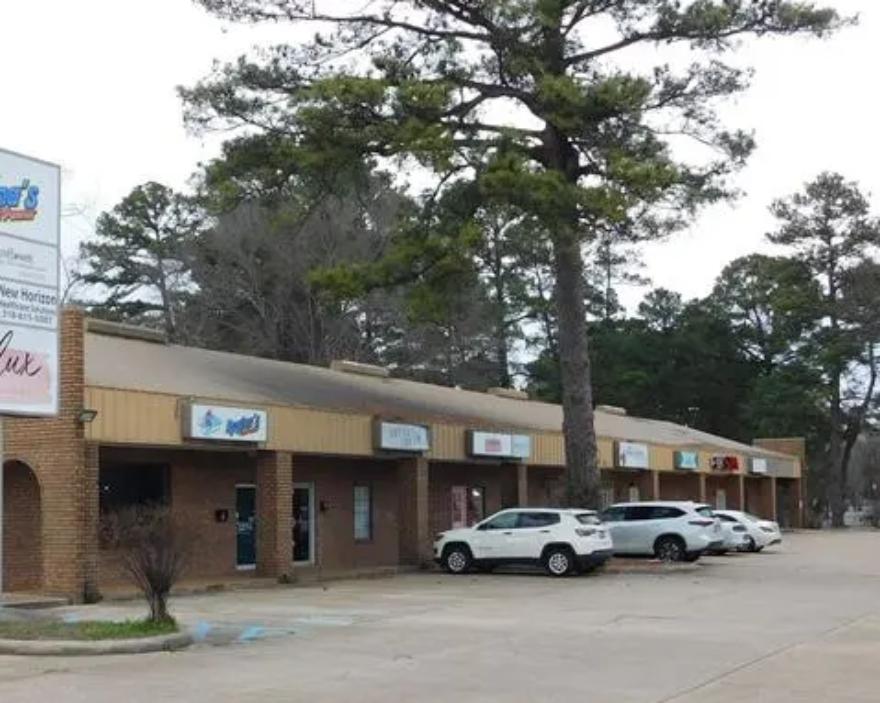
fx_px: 1250
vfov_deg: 31.3
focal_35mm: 48
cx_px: 367
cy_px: 437
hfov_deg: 38.7
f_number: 3
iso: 125
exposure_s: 1/200
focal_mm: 4
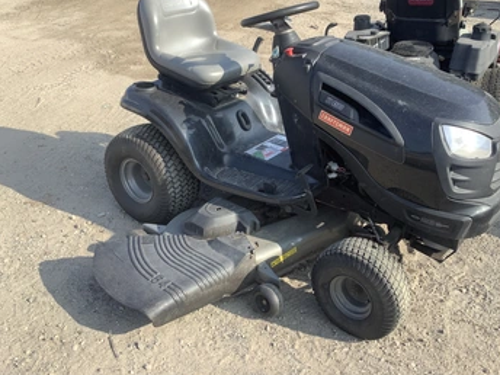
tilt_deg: -27.1
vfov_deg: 39.6
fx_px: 520
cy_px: 160
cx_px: 266
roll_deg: +1.3
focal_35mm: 36
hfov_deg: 51.3
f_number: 2.4
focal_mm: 3.3
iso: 25
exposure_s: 1/509
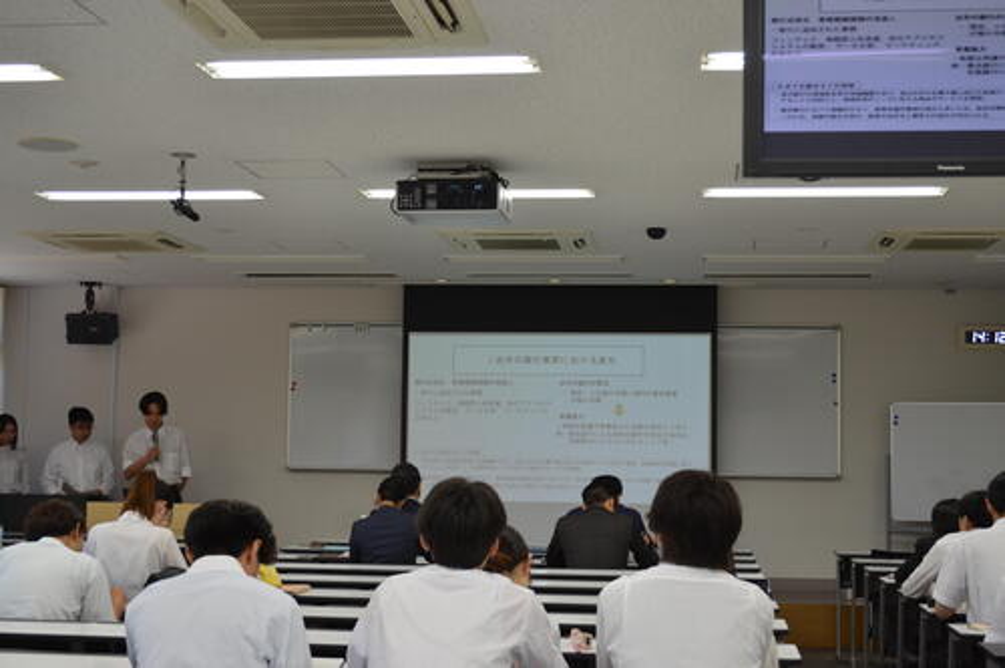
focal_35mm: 54
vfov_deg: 25.0
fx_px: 1506
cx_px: 502
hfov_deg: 36.9
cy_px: 334
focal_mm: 36
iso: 400
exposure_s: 1/60
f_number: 5
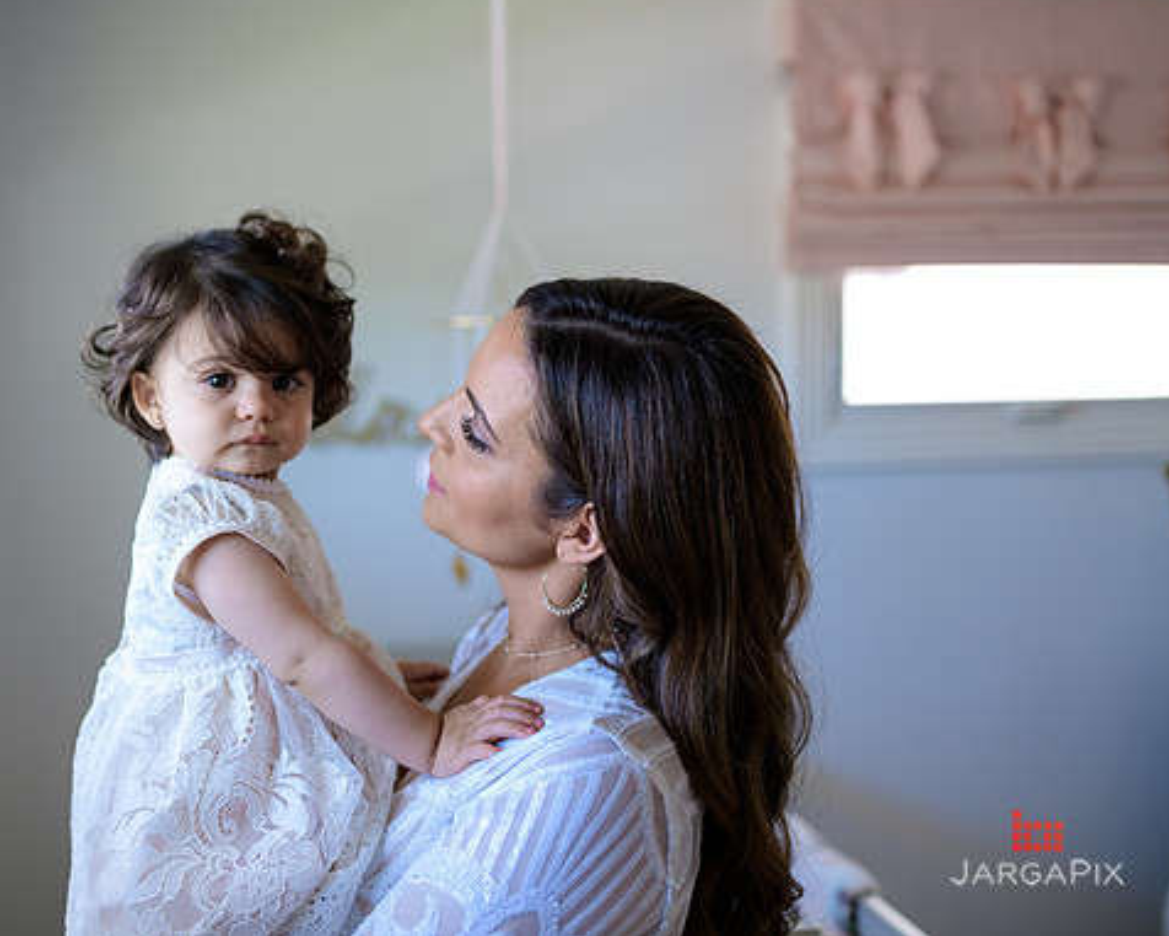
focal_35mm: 40
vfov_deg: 37.3
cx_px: 474
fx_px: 1384
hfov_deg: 45.6
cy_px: 463
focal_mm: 35
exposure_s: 1/125
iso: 500
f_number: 2
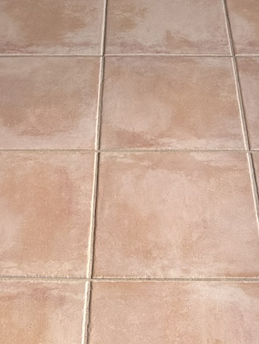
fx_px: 897
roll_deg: +0.3
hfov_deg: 16.4
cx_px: 133
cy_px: -234
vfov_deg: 18.2
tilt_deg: -16.8
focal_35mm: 90
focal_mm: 6.86
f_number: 1.78
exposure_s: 1/431
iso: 80
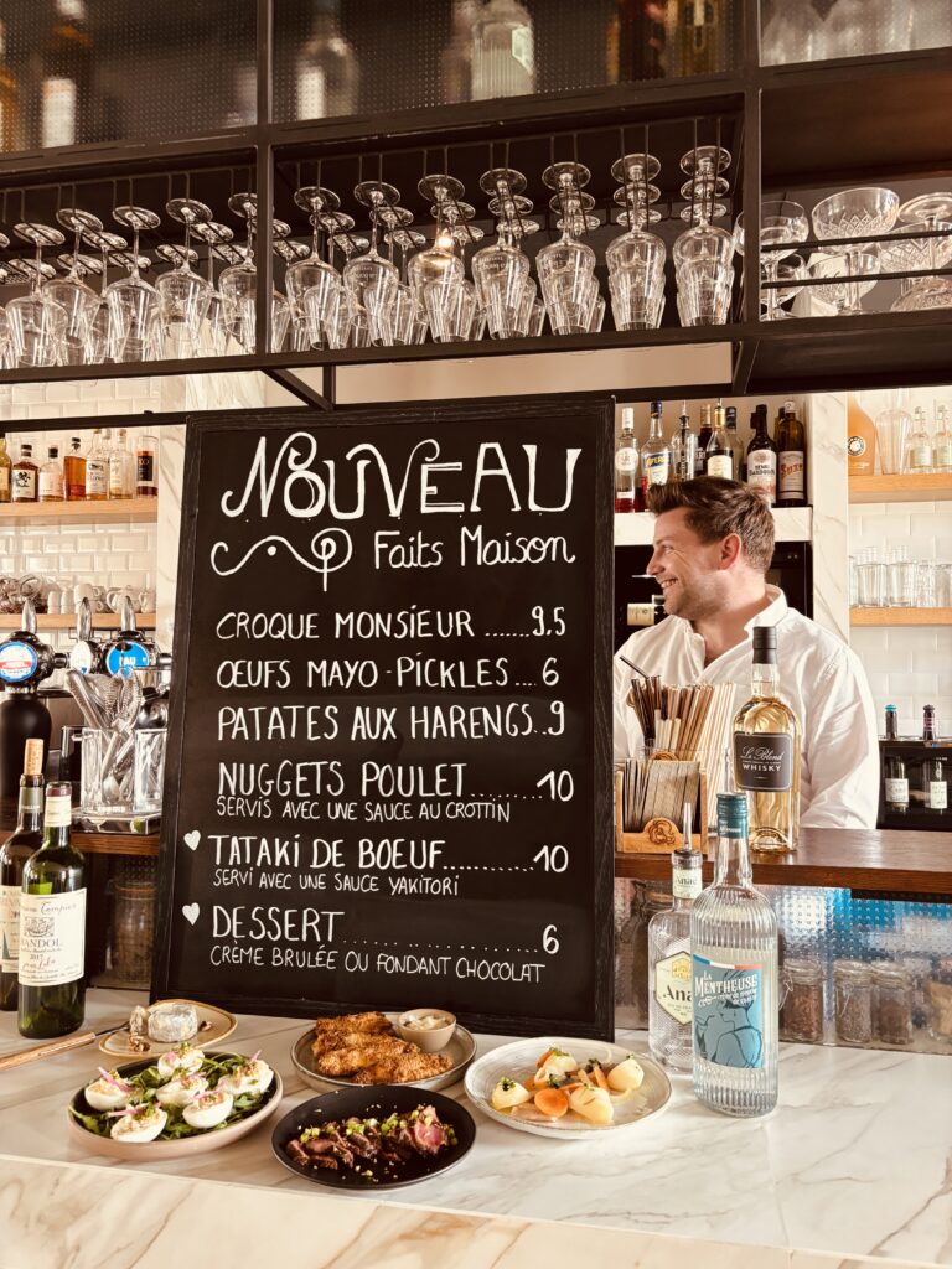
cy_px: 634
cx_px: 476
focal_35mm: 26
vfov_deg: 67.3
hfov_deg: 53.1
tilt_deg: +2.4
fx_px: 953
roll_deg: -0.8
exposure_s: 1/60
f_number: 1.6
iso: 320
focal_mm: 5.96
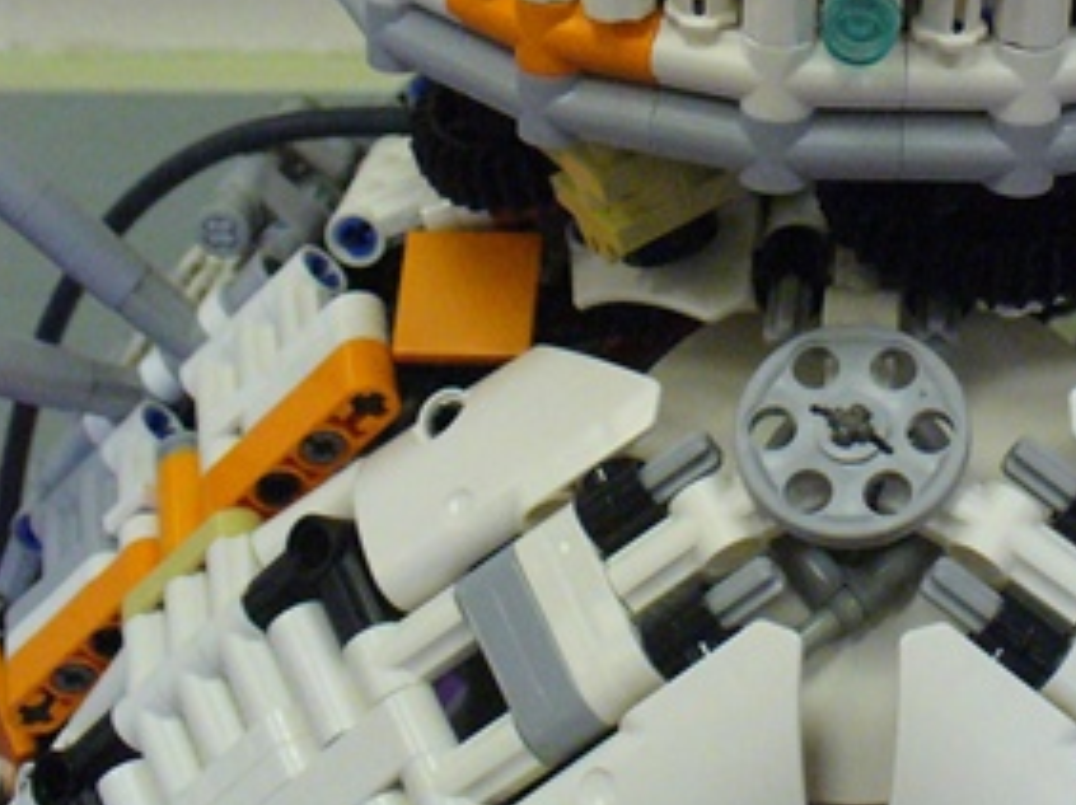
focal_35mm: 84
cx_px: 889
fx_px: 2609
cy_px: 50
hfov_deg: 22.9
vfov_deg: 17.2
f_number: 2.8
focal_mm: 6.1
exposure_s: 1/60
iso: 400
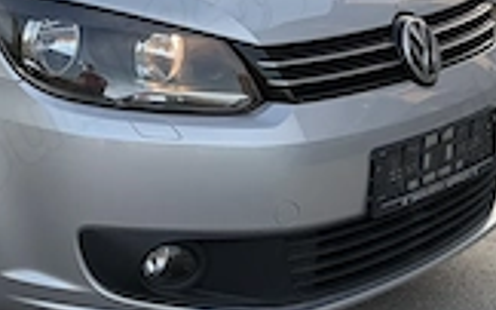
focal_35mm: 102
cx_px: -67
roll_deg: +1.0
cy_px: 83
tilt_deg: -13.4
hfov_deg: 19.4
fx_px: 1378
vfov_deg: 12.8
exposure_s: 1/531
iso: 64
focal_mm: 5.96
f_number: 1.6
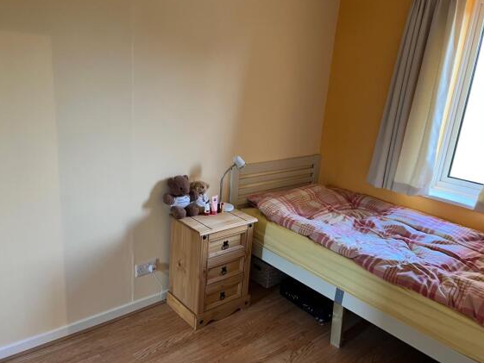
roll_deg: -3.9
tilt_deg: -15.8
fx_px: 378
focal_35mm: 27
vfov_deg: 51.4
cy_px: 183
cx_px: 234
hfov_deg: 65.3
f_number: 1.5
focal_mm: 5.7
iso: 160
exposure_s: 1/60
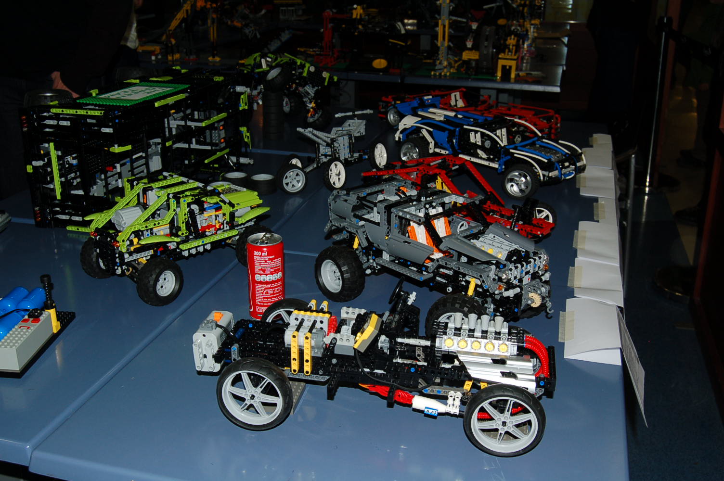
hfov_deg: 49.6
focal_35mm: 39
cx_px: 362
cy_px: 240
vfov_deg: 34.1
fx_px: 784
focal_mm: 26
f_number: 7.1
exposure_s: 1/125
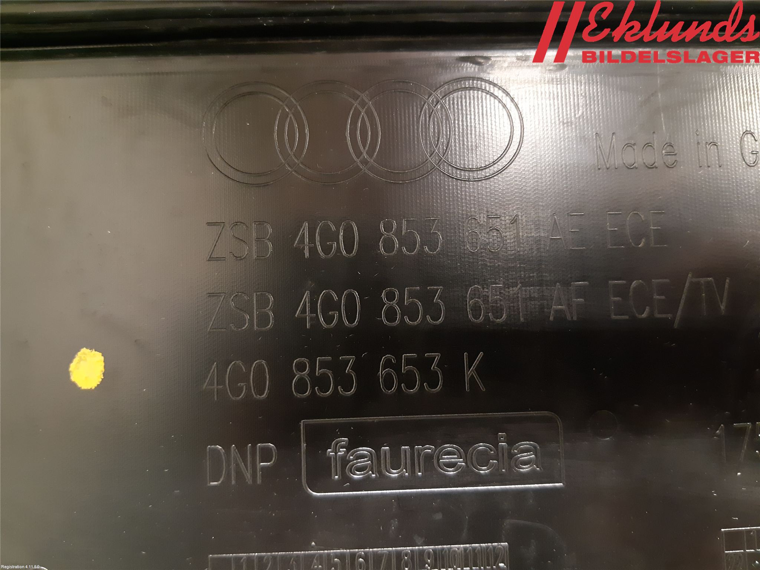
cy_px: 285
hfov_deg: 67.3
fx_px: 571
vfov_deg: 53.1
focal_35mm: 26
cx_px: 380
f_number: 1.7
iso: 640
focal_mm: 3.93
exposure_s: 1/17
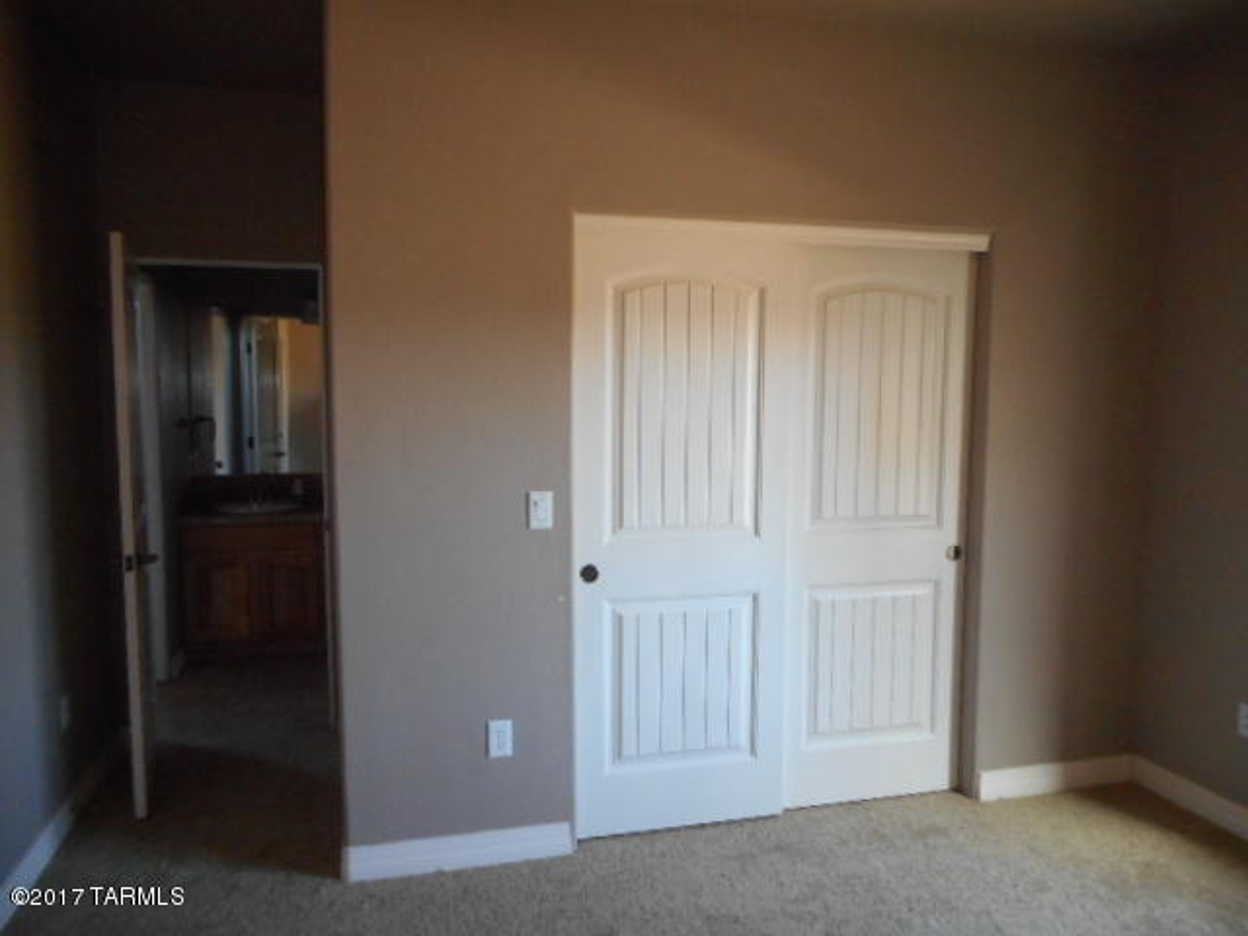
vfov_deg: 54.9
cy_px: 468
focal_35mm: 25
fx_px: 901
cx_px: 624
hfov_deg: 69.4
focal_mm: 4.5
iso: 400
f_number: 3.7
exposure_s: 1/30
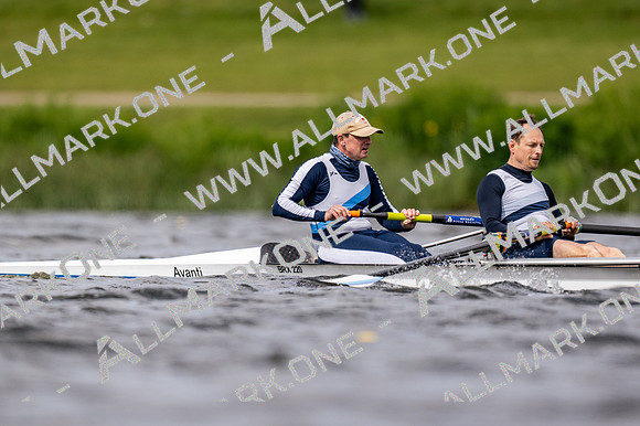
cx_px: 320
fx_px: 15990
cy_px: 213
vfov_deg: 1.5
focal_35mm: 900
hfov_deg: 2.3
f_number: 4
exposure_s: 1/2500
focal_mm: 600
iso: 320
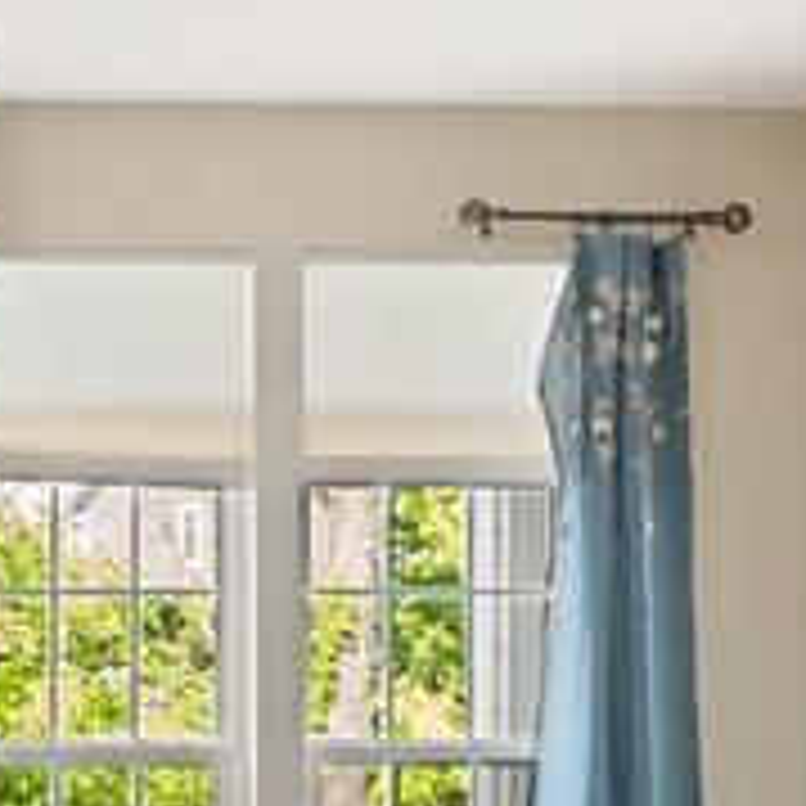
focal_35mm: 100
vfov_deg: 17.0
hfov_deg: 15.8
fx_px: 2634
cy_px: 797
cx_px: -437
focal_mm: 14
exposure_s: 1/1.25
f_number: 7.1
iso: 160
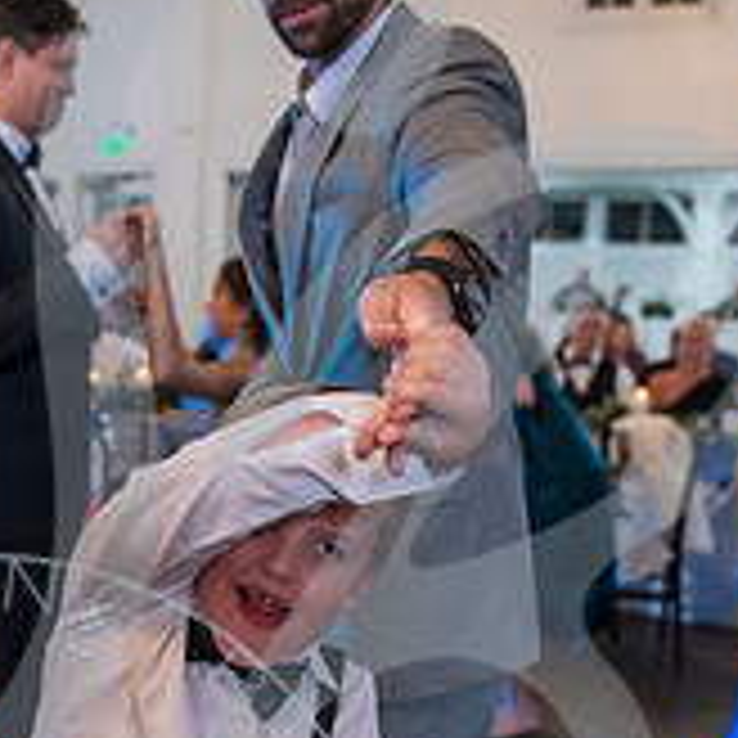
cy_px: 630
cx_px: 184
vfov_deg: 29.6
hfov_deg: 30.1
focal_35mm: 56
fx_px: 1351
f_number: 2.8
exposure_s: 1/125
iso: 1000
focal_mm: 24
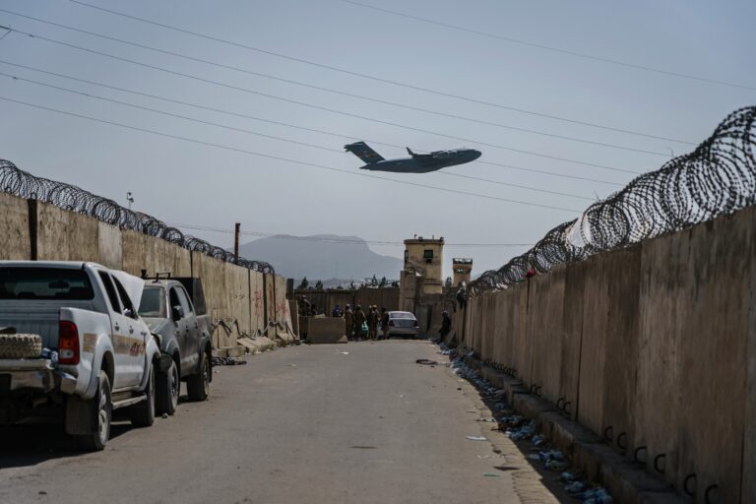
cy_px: 252
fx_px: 1428
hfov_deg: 29.7
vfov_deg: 20.0
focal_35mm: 68
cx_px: 378
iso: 200
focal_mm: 68
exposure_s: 1/3200
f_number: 4
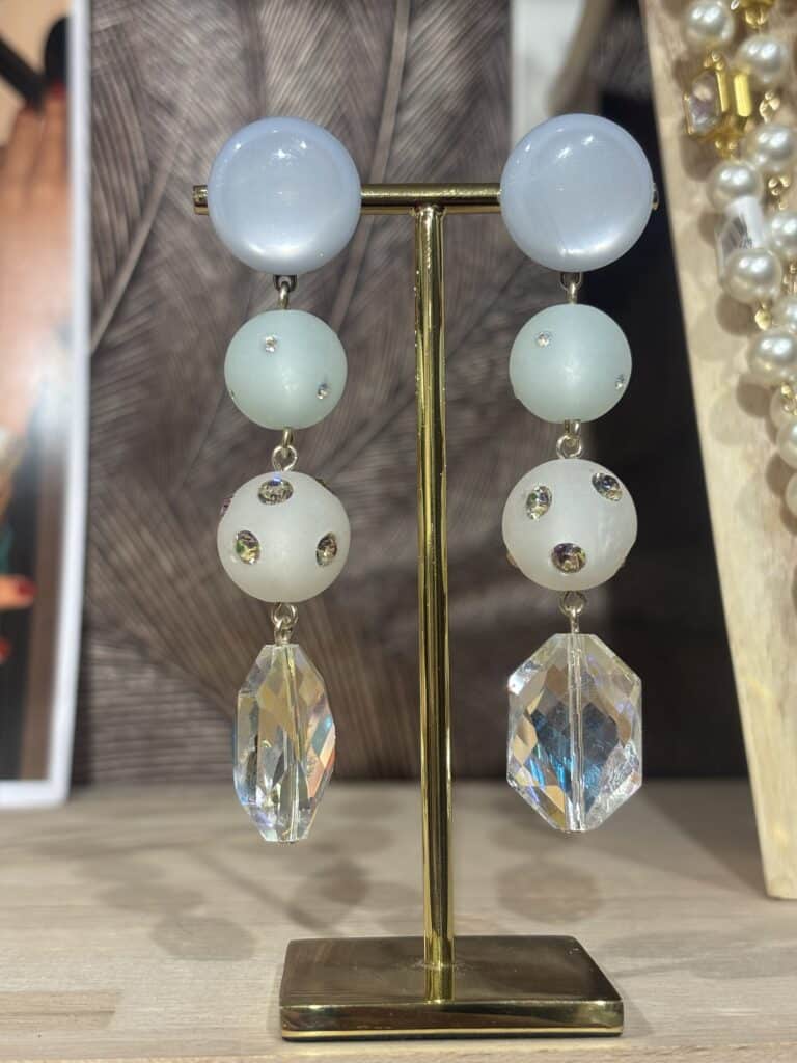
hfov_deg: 28.0
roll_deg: -0.6
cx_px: 398
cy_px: 532
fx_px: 1596
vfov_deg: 36.8
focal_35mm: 52
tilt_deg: +1.2
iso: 25
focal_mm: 5.96
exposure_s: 1/50
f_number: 1.6
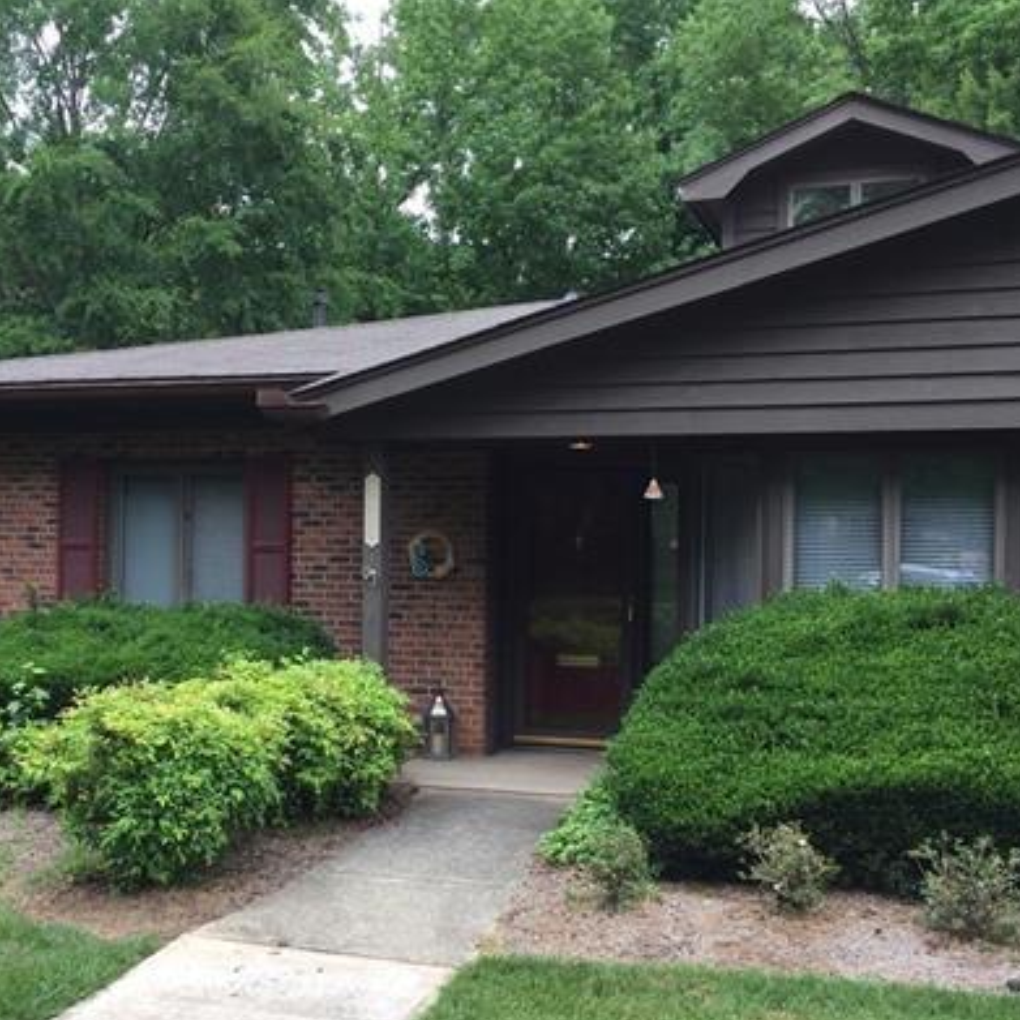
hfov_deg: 40.0
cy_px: 579
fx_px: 1400
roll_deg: -1.4
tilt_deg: -0.5
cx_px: 451
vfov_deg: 39.9
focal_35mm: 42
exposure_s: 1/233
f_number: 2.2
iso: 32
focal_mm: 4.15
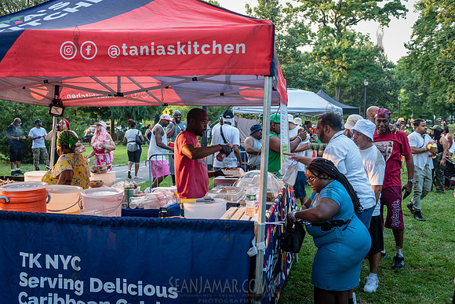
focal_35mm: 36
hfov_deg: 53.4
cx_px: 221
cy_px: 152
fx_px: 453
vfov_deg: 37.1
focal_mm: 34
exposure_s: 1/250
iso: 1000
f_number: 3.5
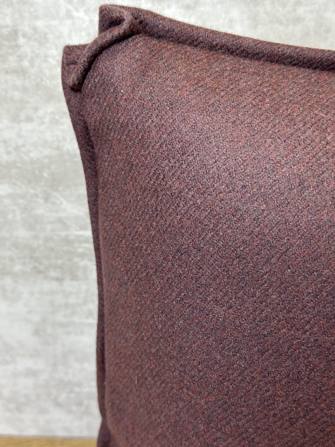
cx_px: 168
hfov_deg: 30.3
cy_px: 224
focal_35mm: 48
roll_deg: +1.7
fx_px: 619
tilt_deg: -23.1
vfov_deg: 39.7
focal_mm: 6.86
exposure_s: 1/120
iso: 125
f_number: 1.78
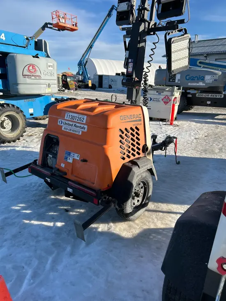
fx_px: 226
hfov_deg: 53.1
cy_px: 150
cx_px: 113
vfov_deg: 67.3
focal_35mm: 26
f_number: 1.5
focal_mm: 5.7
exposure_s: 1/2841
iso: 50
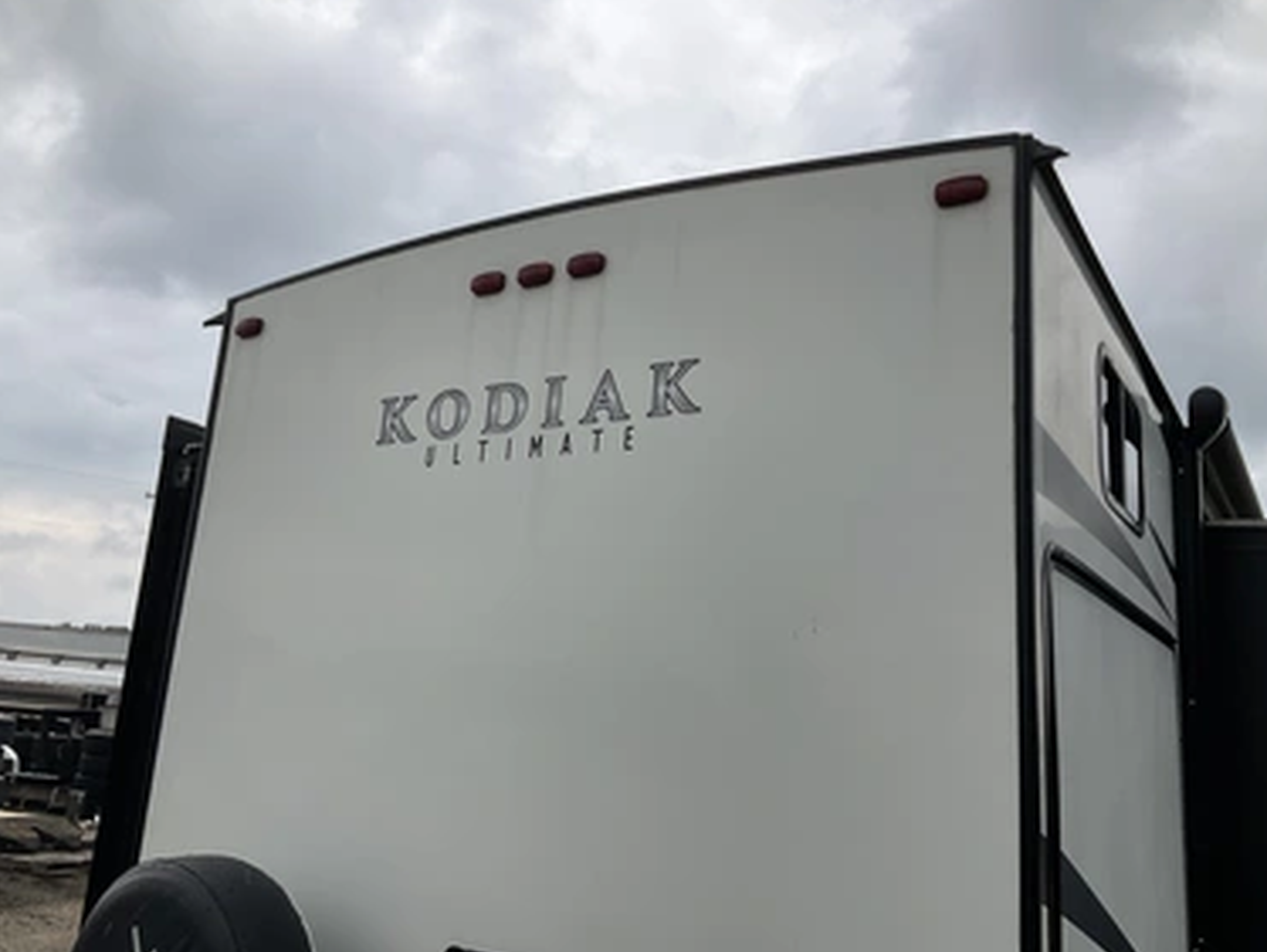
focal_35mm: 31
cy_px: 457
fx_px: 1135
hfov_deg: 58.3
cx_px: 667
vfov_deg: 45.5
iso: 25
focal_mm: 3
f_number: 1.8
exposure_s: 1/1577
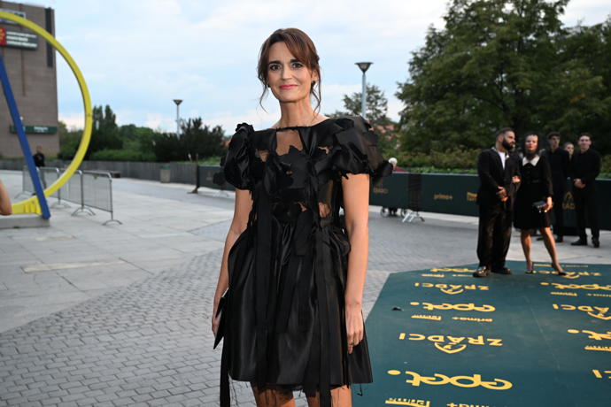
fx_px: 645
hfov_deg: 50.7
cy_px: 204
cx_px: 306
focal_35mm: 38
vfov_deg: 35.1
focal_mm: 38
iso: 2000
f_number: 4.5
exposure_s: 1/400
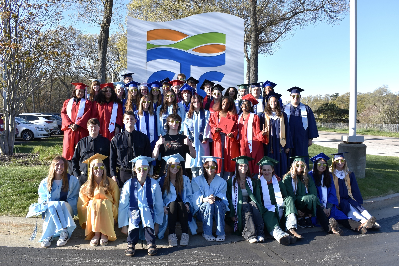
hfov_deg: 61.9
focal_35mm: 30
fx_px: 332
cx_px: 200
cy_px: 133
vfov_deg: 43.6
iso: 200
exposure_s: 1/320
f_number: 8
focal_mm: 20
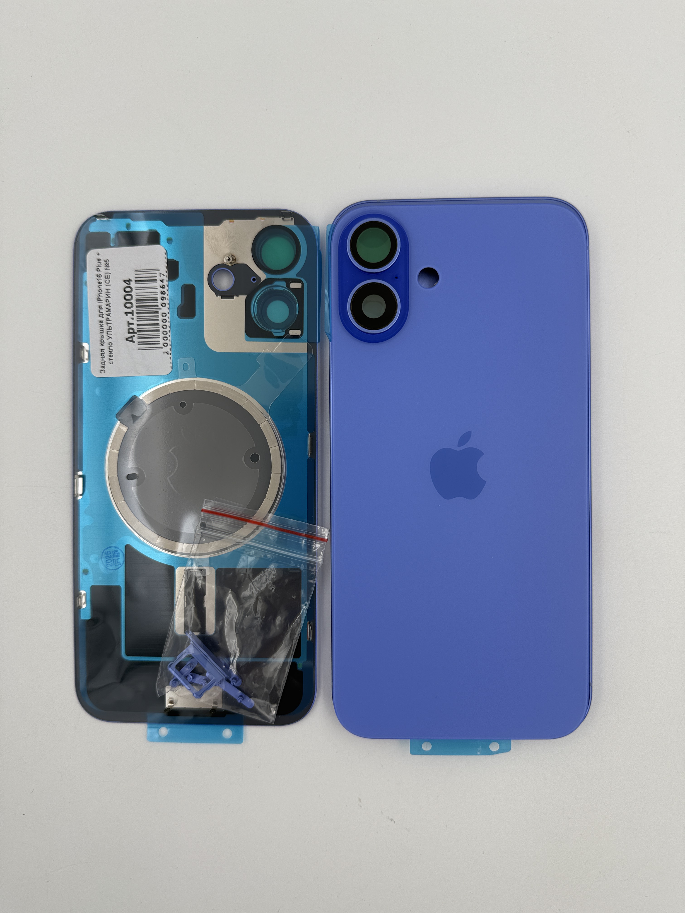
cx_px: 342
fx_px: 633
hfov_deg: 56.8
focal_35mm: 24
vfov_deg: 71.6
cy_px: 456
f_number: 1.78
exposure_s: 1/1106
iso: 80
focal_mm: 6.76
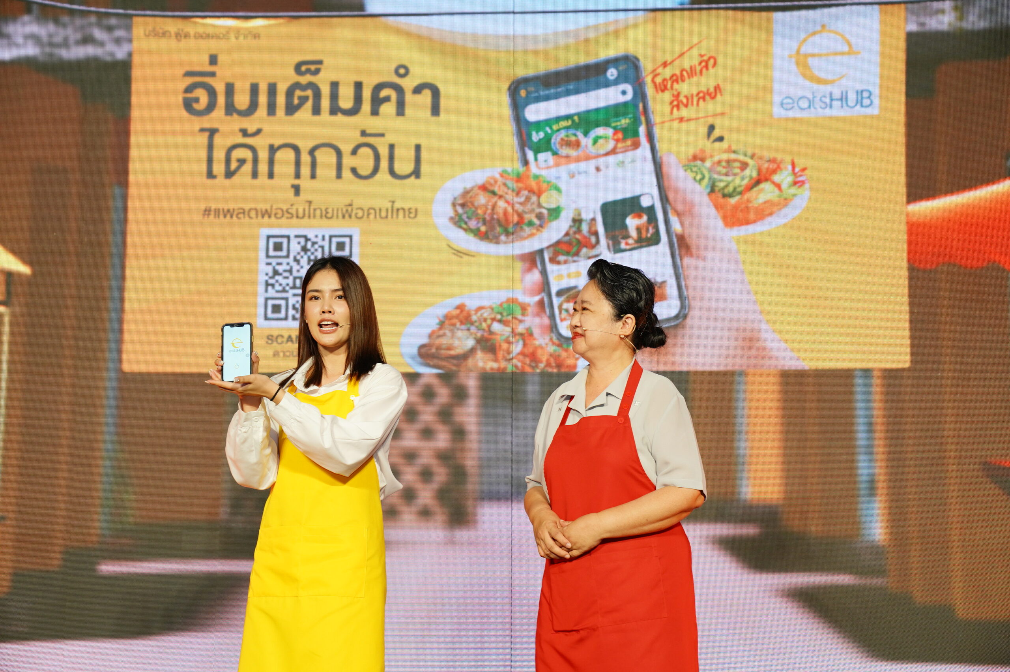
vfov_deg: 19.4
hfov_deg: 28.9
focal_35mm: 70
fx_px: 1962
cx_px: 505
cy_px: 336
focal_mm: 70
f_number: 4
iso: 400
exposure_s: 1/125
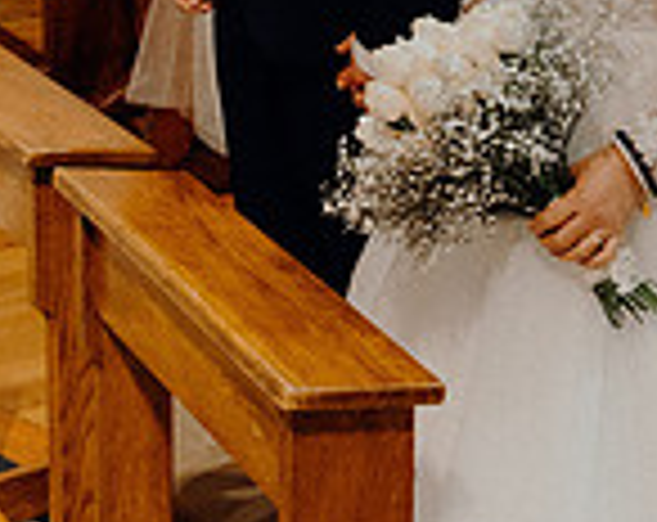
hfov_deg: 19.0
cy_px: -272
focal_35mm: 101
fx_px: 1959
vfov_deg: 14.2
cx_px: 292
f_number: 3.5
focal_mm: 27
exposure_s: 1/160
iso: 2000
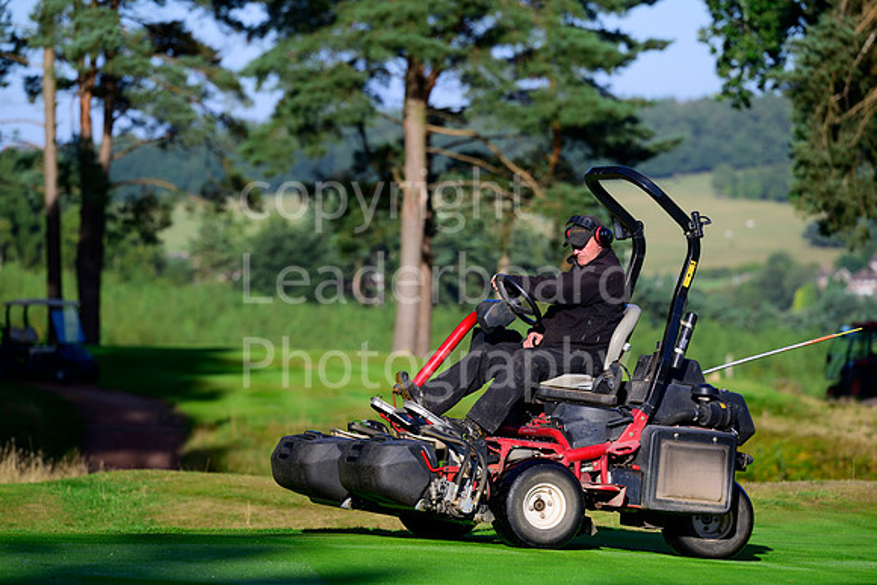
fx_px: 4873
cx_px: 438
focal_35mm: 200
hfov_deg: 10.3
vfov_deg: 6.9
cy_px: 292
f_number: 4.5
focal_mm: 200
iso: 200
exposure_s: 1/1250
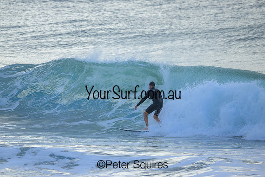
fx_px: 5890
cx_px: 132
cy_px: 88
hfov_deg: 2.6
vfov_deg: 1.7
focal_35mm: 800
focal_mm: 800
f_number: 6.3
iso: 720
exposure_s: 1/2500
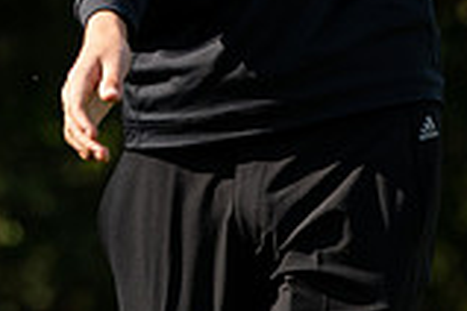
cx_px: -94
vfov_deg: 0.8
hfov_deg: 1.2
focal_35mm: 1697
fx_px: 22012
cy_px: -254
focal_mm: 310
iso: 1250
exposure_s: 1/1600
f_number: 6.3
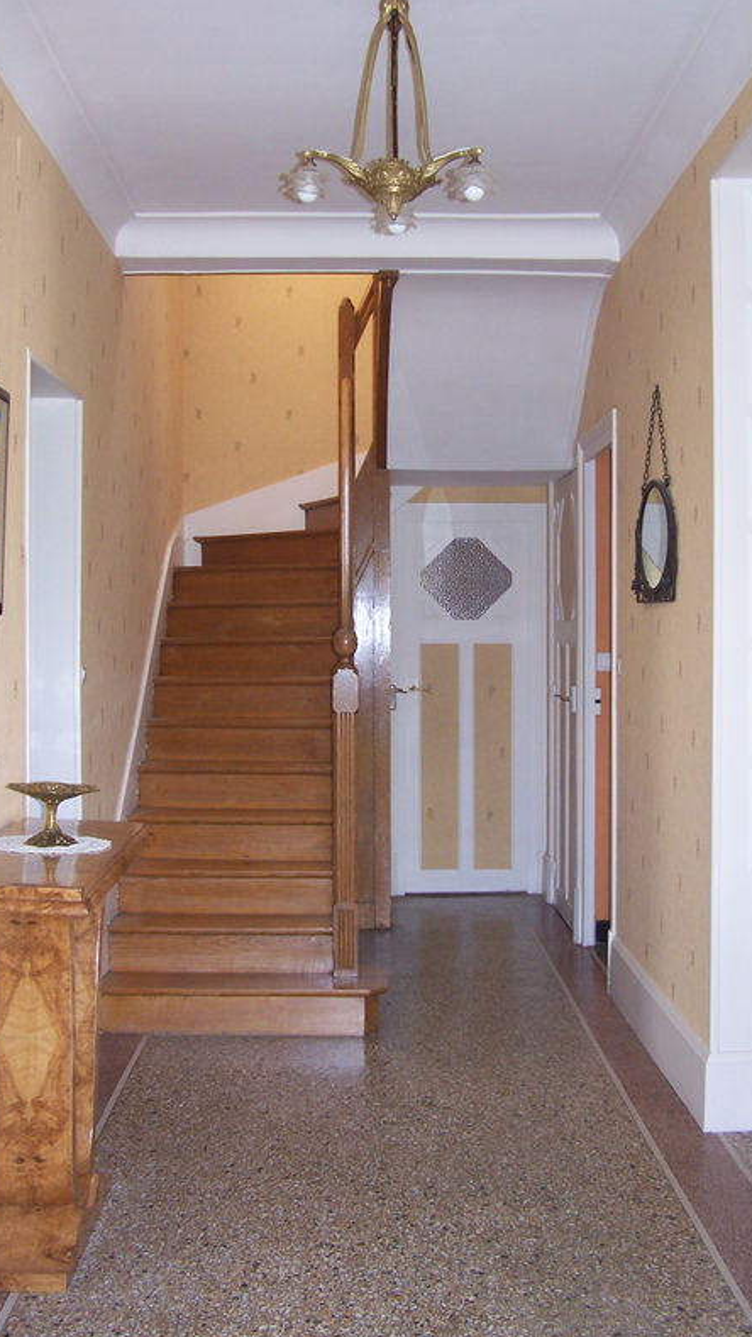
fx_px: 1488
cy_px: 674
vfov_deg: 48.4
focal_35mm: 42
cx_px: 378
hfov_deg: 28.4
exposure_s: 1/60
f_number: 2.8
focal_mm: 6.3
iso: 140
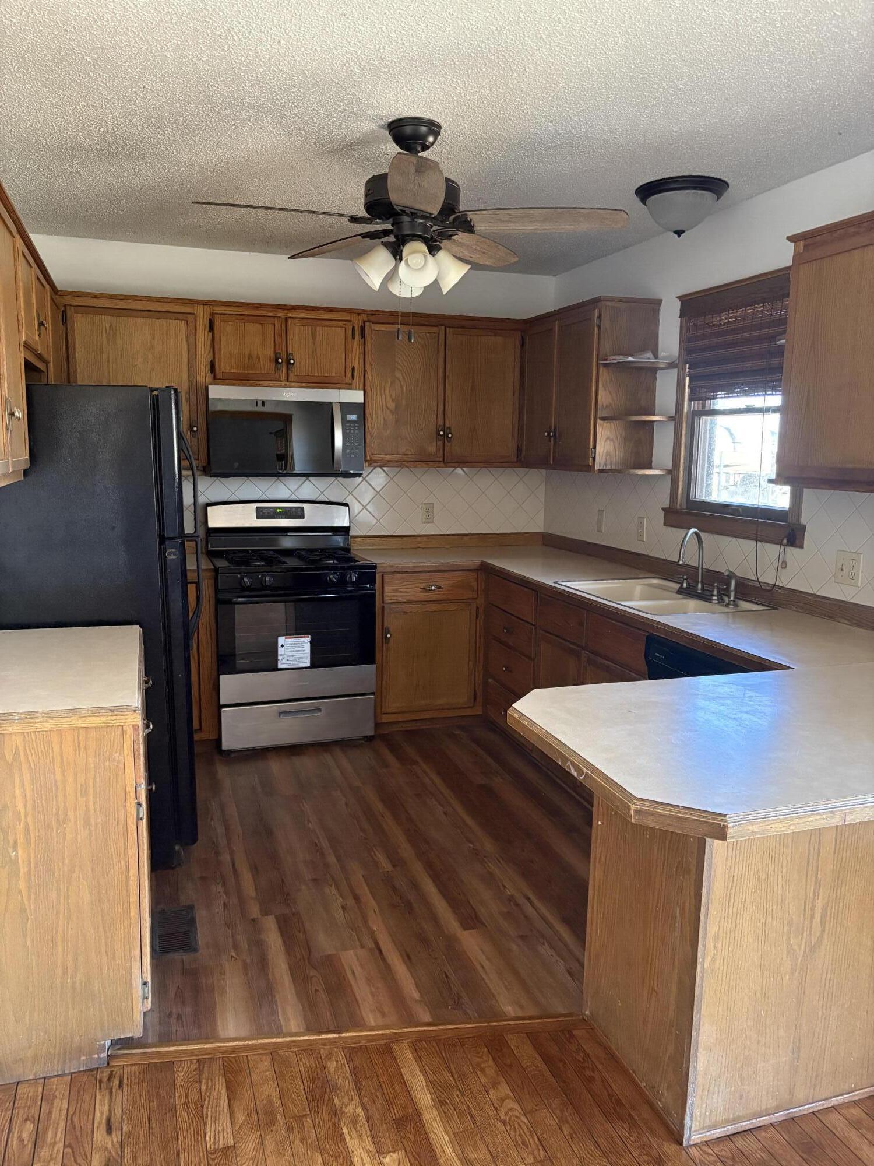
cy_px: 583
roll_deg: -1.0
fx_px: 875
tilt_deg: -8.6
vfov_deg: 67.3
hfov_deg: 53.1
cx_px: 437
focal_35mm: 26
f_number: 1.6
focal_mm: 5.96
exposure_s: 1/59
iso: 500
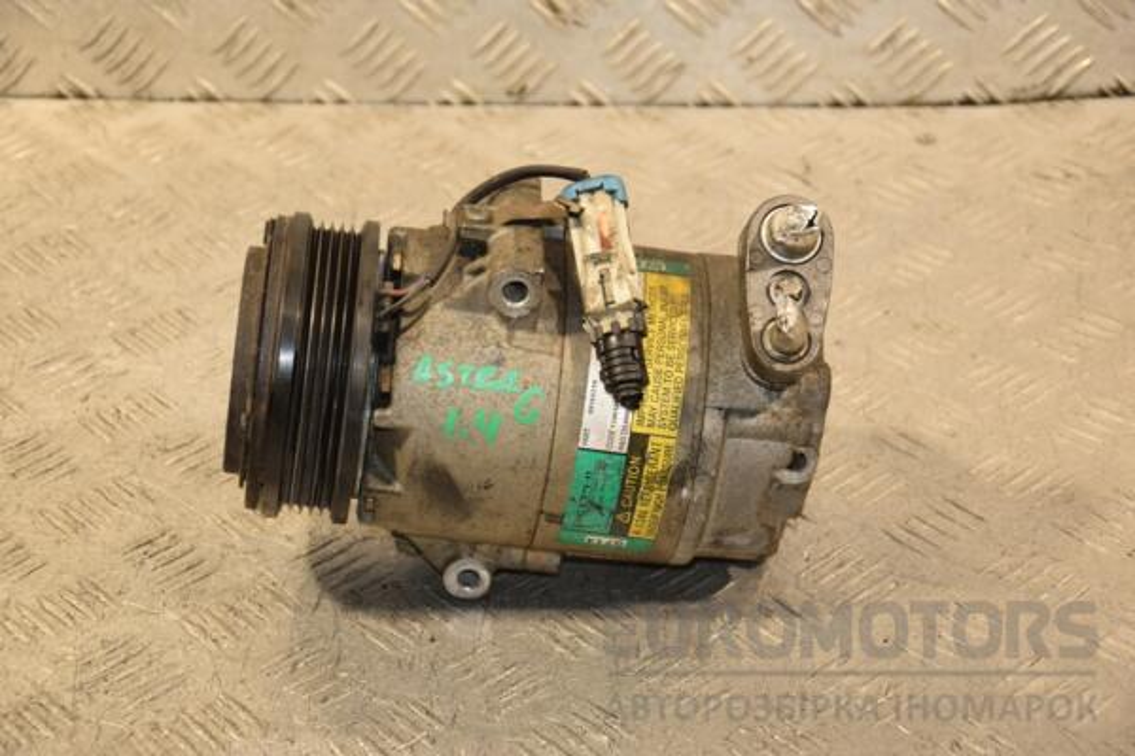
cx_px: 568
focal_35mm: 87
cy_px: 378
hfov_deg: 23.4
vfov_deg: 15.7
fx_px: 2743
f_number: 5
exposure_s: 1/200
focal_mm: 58
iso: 800
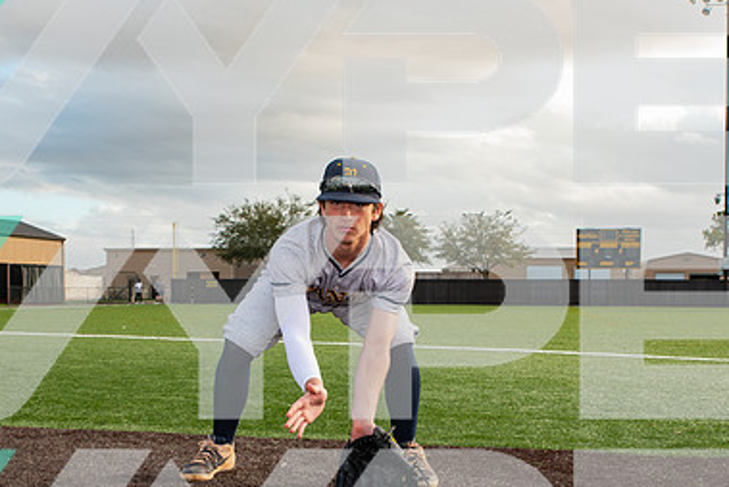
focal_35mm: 49
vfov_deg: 27.4
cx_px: 312
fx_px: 993
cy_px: 319
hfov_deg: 40.2
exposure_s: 1/400
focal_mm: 32
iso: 400
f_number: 7.1
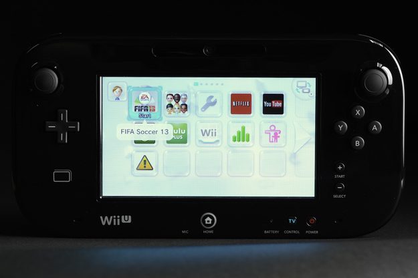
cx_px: 209
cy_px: 139
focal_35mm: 105
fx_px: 1218
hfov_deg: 19.5
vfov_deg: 13.0
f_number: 8
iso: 100
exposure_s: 1/1.6
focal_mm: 105
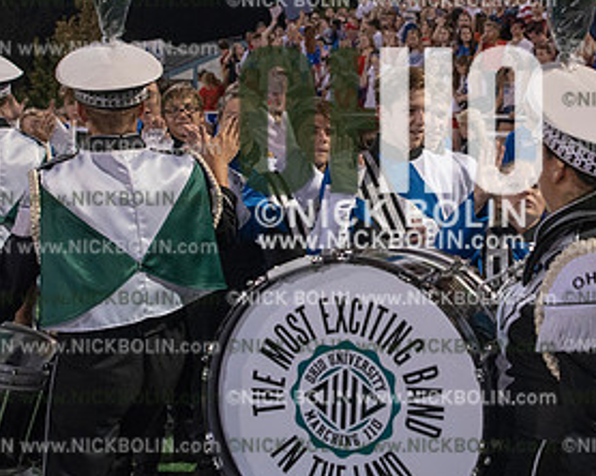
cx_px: 390
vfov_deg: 31.7
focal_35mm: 47
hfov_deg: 39.2
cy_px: 149
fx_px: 828
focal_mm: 24
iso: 3200
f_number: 3.2
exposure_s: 1/500
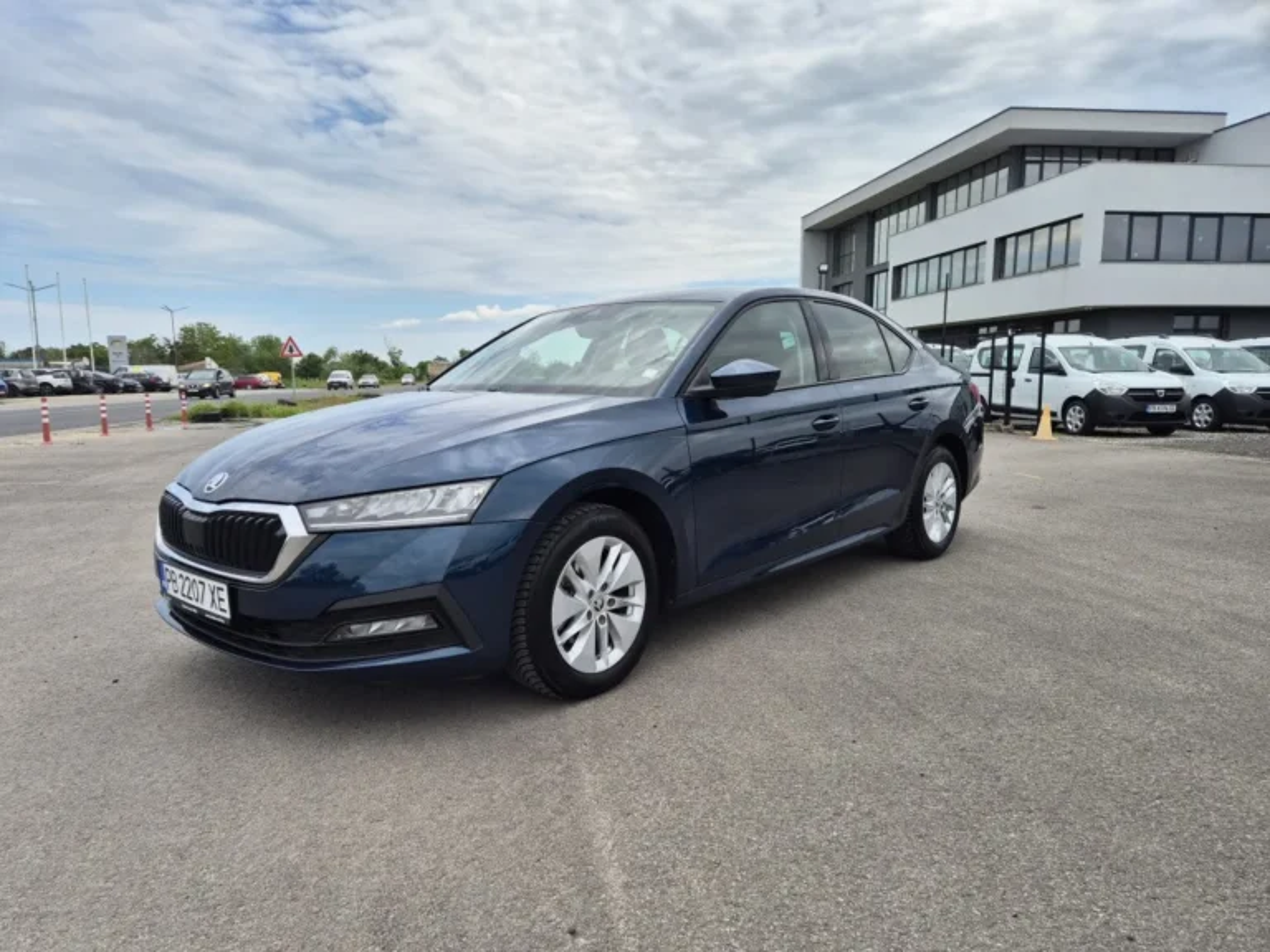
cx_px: 635
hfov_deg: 73.9
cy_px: 476
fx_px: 844
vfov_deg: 58.9
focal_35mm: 23
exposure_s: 1/1652
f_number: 1.8
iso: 25
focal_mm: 5.4
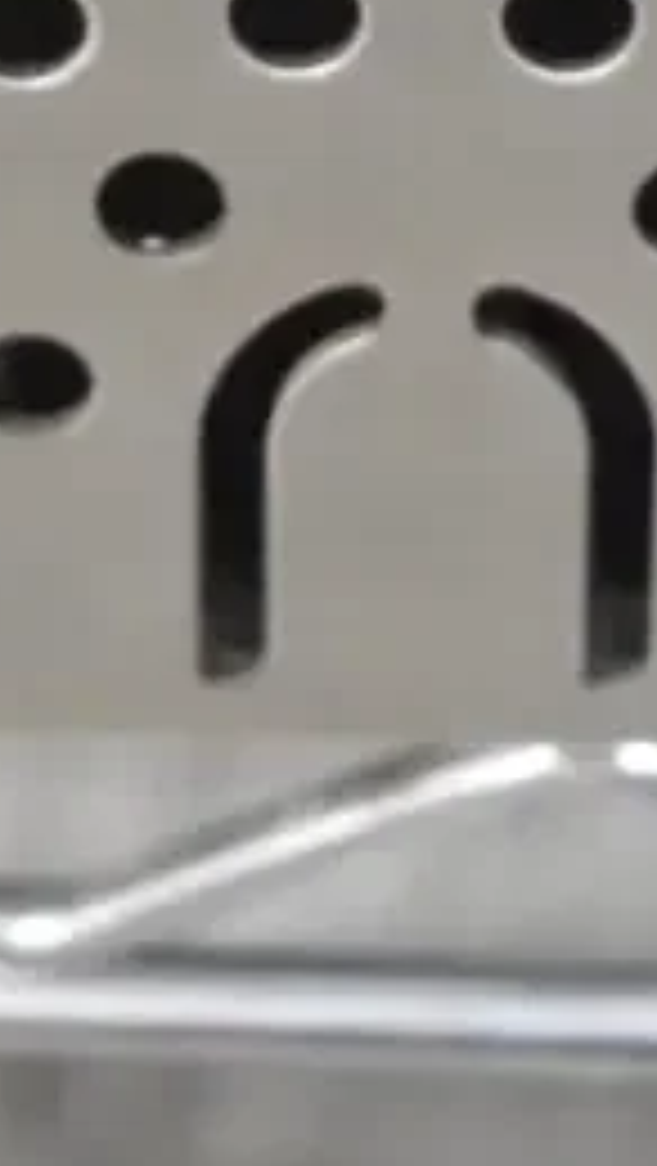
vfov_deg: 9.9
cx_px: 436
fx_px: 6524
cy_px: -583
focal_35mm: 211
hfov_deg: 5.8
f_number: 4.8
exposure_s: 1/80
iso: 6400
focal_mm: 38
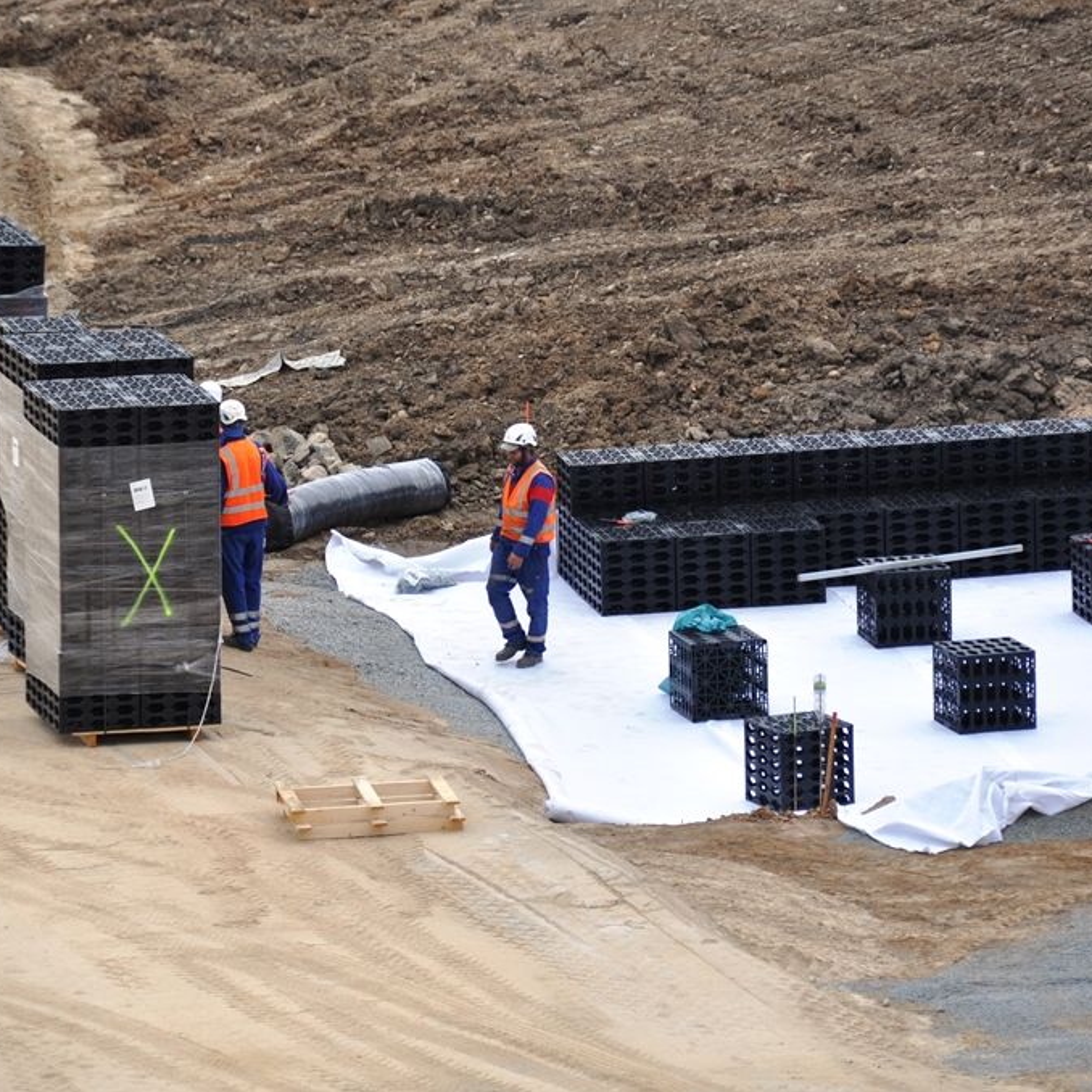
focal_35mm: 327
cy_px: 546
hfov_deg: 5.4
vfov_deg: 5.4
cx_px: 519
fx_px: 11671
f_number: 5.6
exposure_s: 1/400
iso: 400
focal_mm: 170
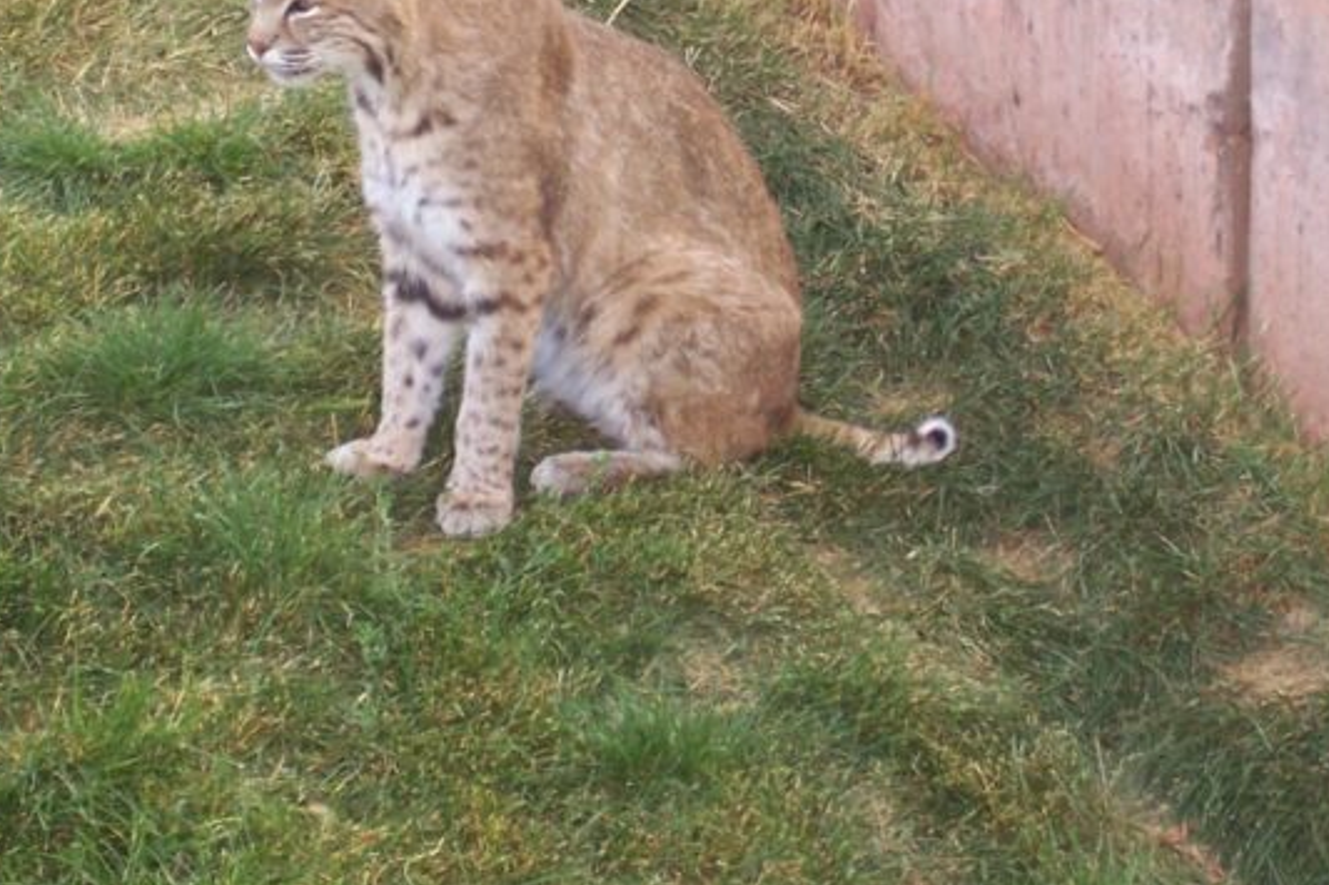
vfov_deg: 6.7
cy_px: 15
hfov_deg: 10.1
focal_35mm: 204
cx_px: 441
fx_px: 7528
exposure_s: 1/125
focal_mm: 16.8
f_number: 4.6
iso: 125
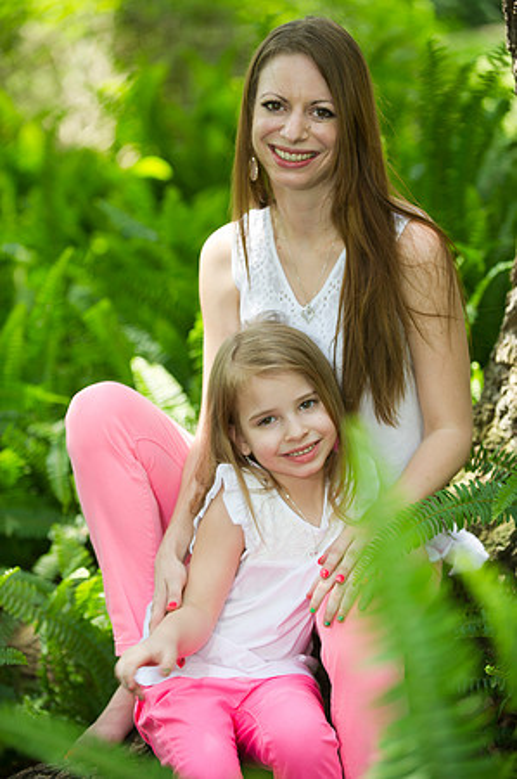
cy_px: 390
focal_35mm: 105
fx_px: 2267
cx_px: 258
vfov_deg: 19.5
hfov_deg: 13.0
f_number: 2.8
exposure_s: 1/200
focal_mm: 105
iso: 200
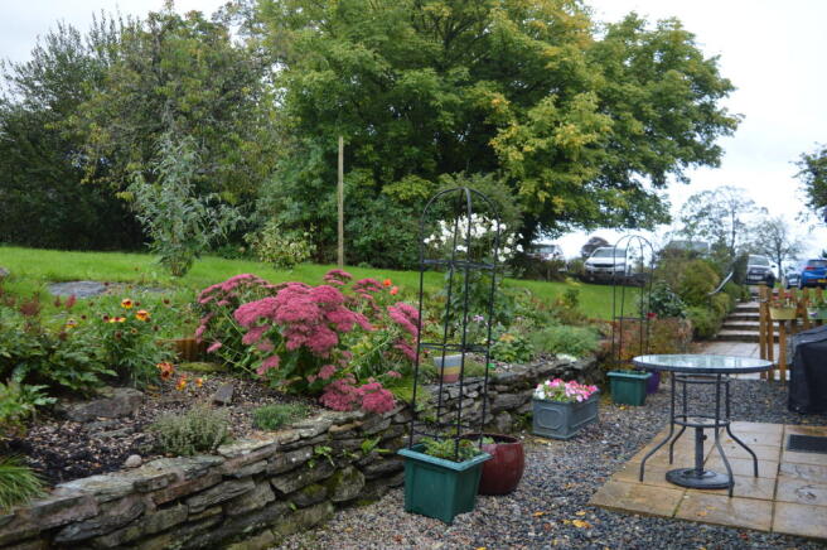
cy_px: 275
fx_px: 620
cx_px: 414
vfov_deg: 47.8
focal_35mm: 27
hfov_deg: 67.4
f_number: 4
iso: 100
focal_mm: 18
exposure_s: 1/160
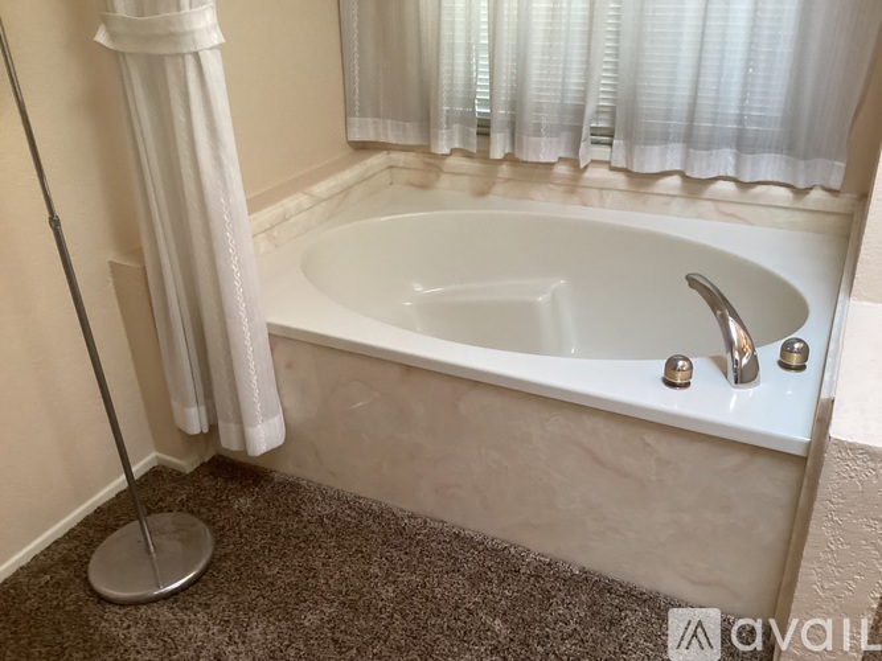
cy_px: 330
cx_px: 441
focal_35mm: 31
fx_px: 790
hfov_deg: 58.4
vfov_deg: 45.4
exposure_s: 1/60
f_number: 2.4
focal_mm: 3.3
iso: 250
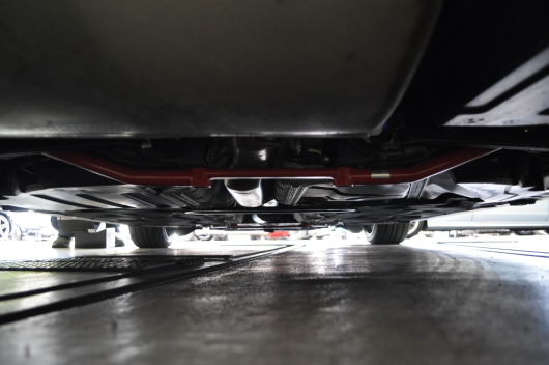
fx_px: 457
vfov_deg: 43.5
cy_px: 182
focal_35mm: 30
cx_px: 274
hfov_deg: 62.0
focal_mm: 20
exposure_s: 1/50
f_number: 3.8
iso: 800
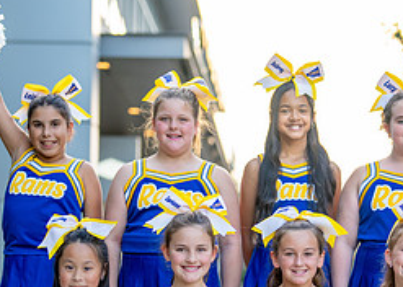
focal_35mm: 143
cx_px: 344
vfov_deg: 10.0
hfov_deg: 13.9
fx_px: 1635
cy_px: 281
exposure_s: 1/400
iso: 320
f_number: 1.6
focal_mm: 50
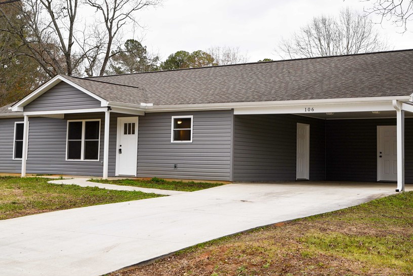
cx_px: 218
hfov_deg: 35.6
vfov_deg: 24.1
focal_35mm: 56
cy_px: 104
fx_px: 643
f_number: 7.1
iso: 100
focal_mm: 42
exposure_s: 1/200
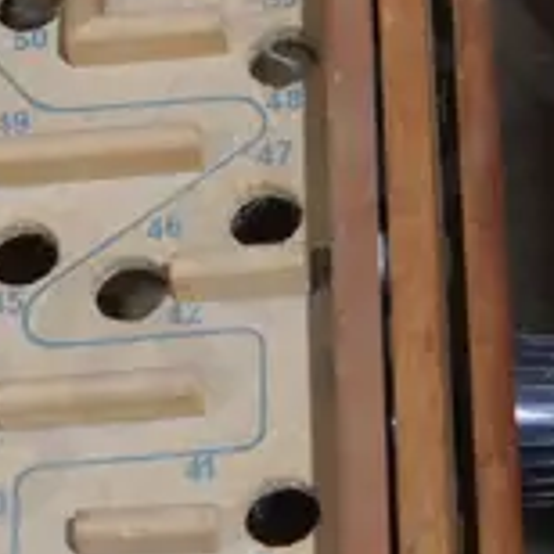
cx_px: 291
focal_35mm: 235
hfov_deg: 7.4
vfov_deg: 7.4
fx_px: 4255
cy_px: 209
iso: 640
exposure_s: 1/60
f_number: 4.5
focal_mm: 20
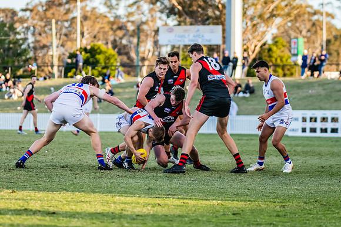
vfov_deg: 5.7
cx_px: 143
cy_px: 97
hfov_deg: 8.5
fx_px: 2299
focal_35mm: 243
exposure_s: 1/1600
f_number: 4
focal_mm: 170
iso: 1400
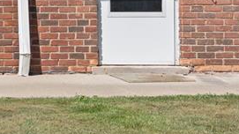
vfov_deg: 11.5
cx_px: -200
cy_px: -21
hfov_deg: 16.9
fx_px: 652
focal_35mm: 103
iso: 100
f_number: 9
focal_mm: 26
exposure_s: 1/200
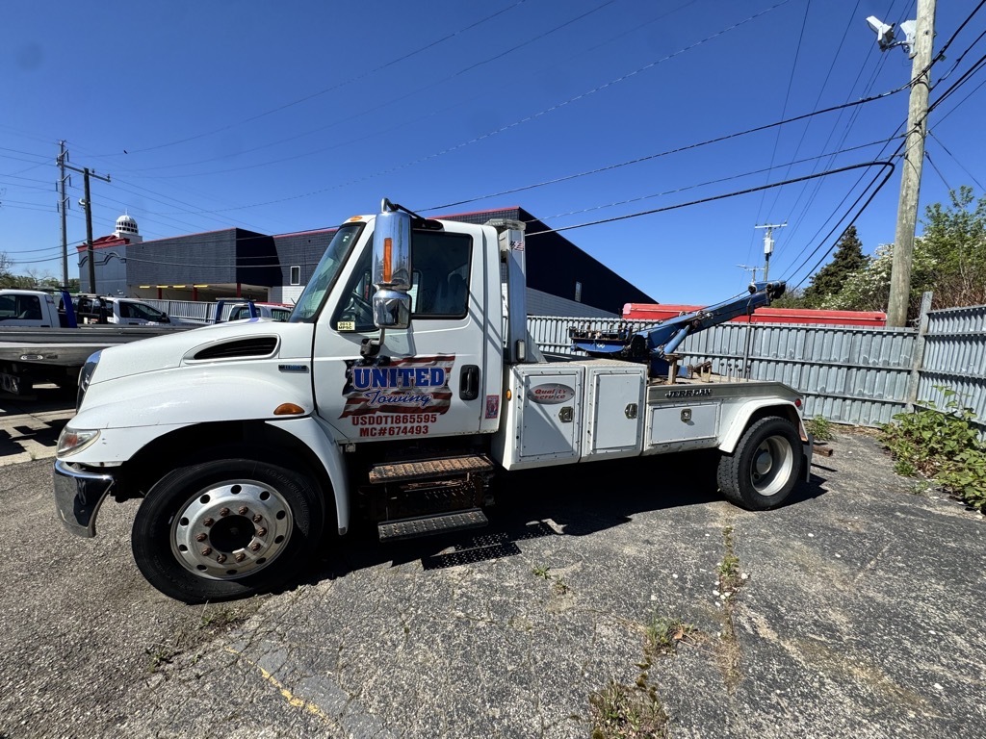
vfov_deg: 85.7
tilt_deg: -3.9
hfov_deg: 102.1
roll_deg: -2.7
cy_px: 370
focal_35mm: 14
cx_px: 493
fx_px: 399
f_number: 2.2
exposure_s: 1/1536
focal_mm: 2.22
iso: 50
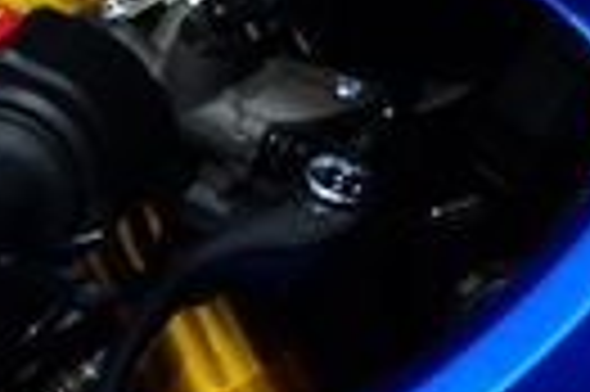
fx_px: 3110
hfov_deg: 10.1
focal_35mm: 190
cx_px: 1153
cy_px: -500
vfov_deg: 6.9
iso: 100
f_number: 11
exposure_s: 1/200
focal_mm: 31
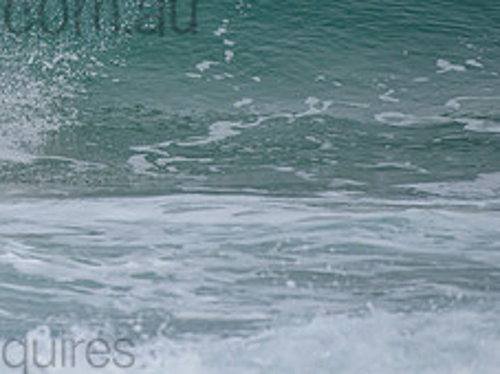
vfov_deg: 1.2
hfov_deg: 1.6
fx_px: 17757
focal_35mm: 1230
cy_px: -16
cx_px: -35
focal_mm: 500
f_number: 5.6
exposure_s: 1/2000
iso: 220
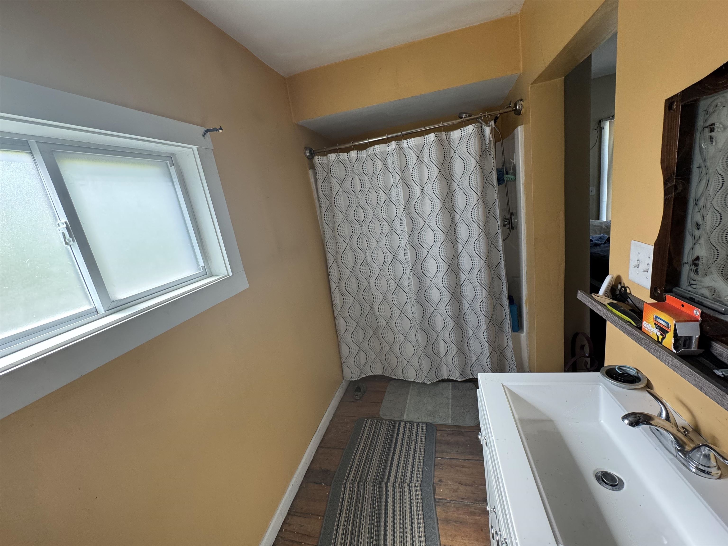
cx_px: 364
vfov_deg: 85.7
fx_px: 294
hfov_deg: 102.1
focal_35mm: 14
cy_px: 273
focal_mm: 2.22
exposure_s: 1/99
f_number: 2.2
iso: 160
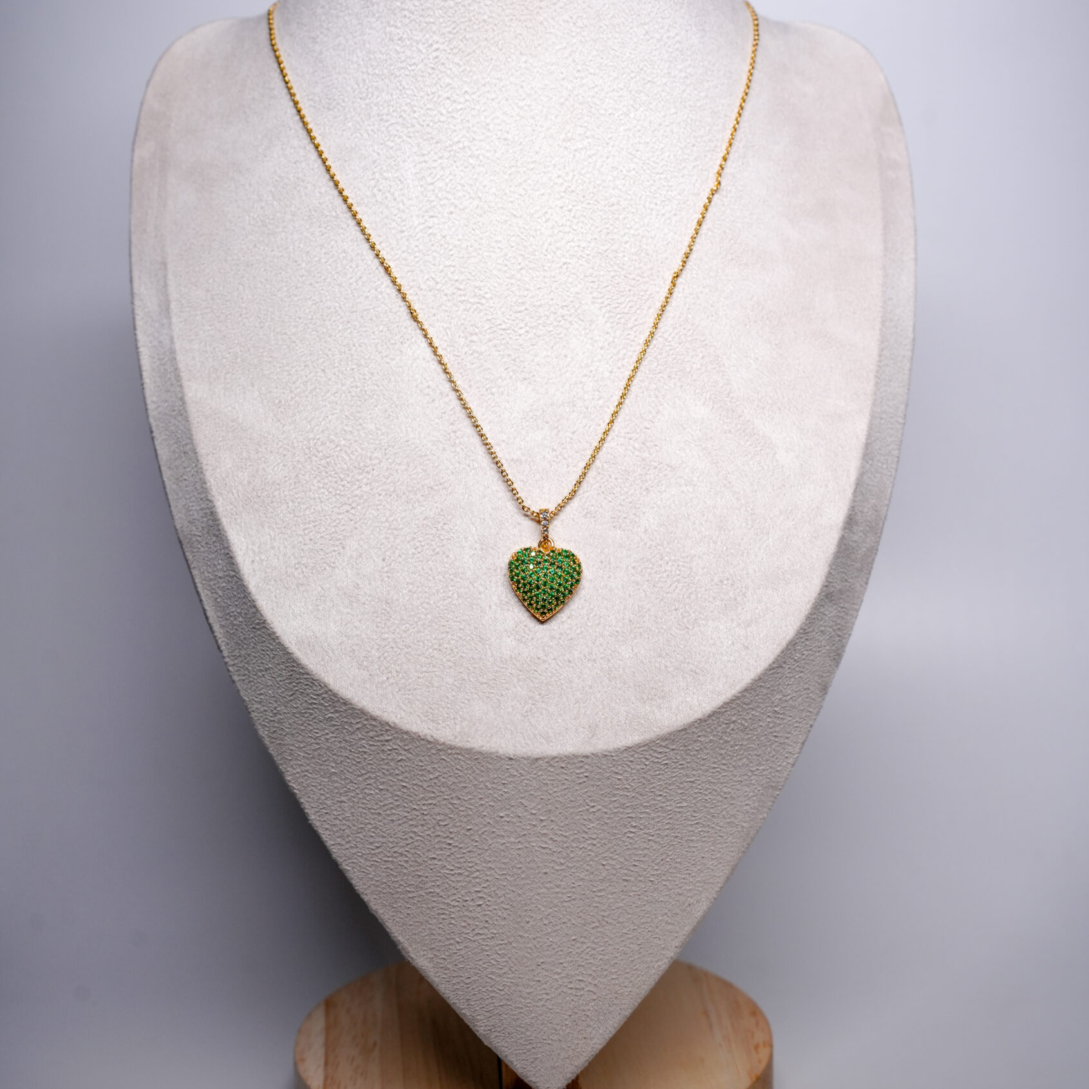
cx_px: 544
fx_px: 1602
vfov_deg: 37.6
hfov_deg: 37.6
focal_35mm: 45
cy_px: 552
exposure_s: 1/320
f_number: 7.1
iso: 800
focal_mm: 35
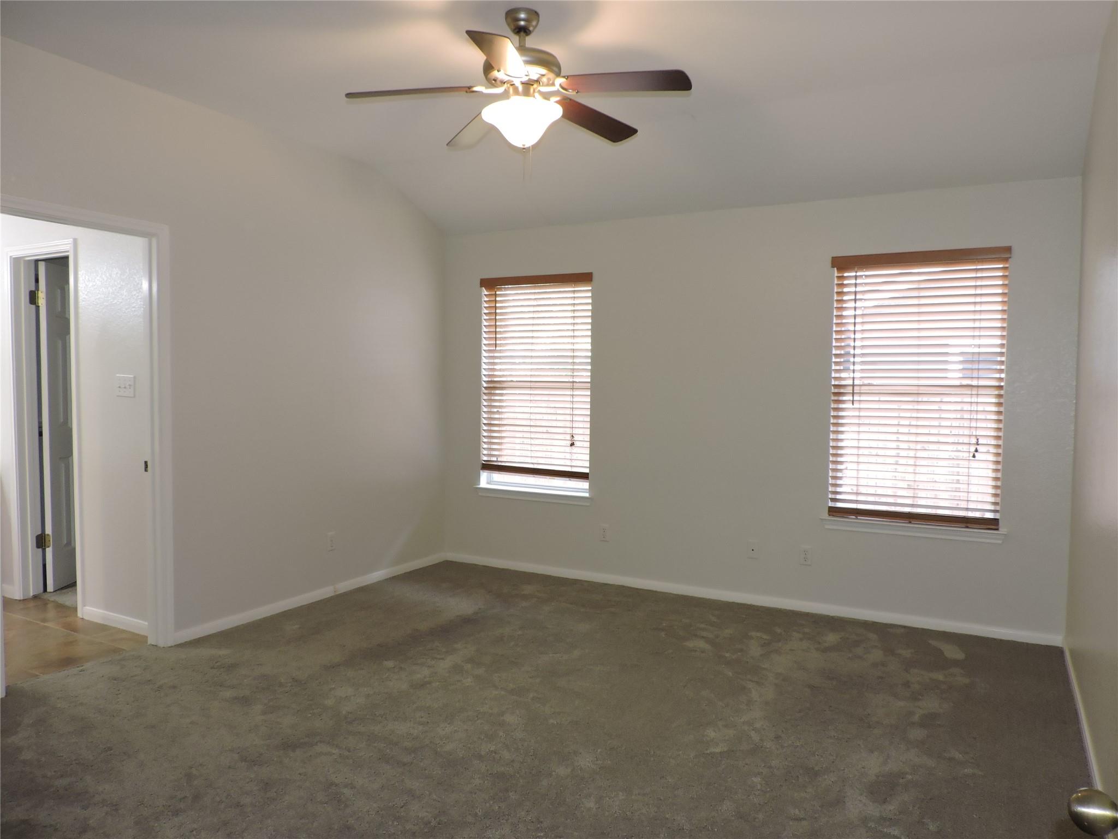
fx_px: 775
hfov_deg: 71.6
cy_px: 420
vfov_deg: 56.8
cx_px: 559
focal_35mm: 24
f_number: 3
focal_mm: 4.3
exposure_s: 1/40
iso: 220
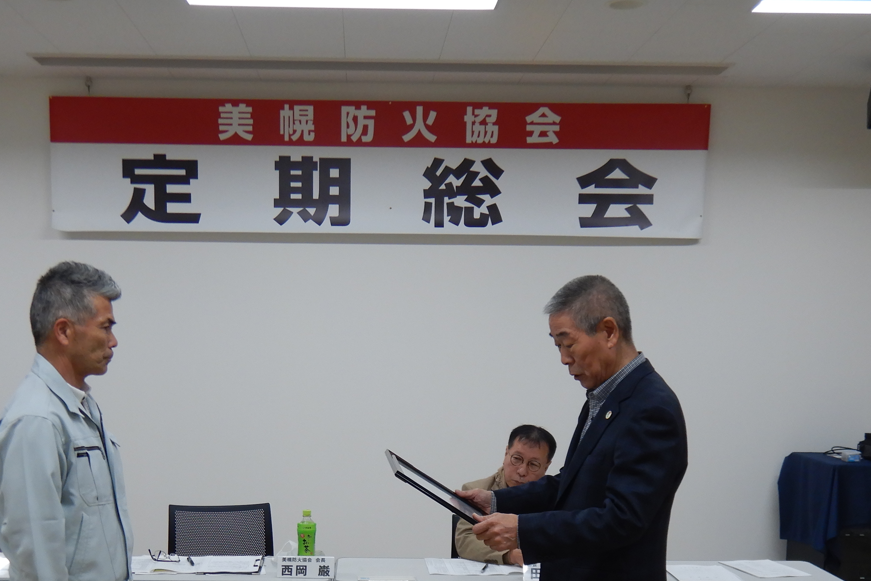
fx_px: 1185
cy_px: 517
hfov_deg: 40.3
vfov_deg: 26.6
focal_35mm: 49
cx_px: 374
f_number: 2.8
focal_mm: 5.1
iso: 125
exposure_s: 1/60
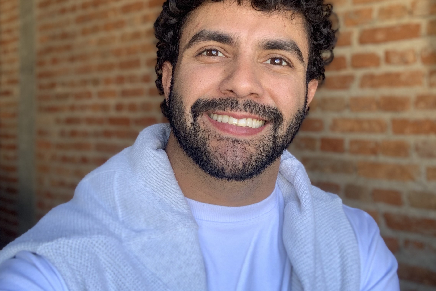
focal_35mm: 45
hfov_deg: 43.6
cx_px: 216
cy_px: 89
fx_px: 545
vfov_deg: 29.6
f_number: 2.2
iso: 50
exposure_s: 1/121
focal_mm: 2.87
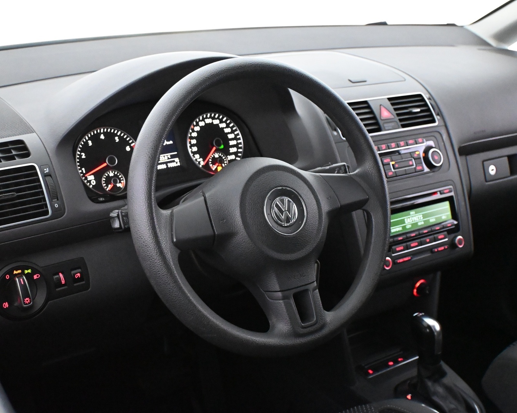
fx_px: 651
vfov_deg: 35.2
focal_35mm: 43
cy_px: 207
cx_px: 237
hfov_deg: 43.3
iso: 10000
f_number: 4.2
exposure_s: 1/60
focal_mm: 25
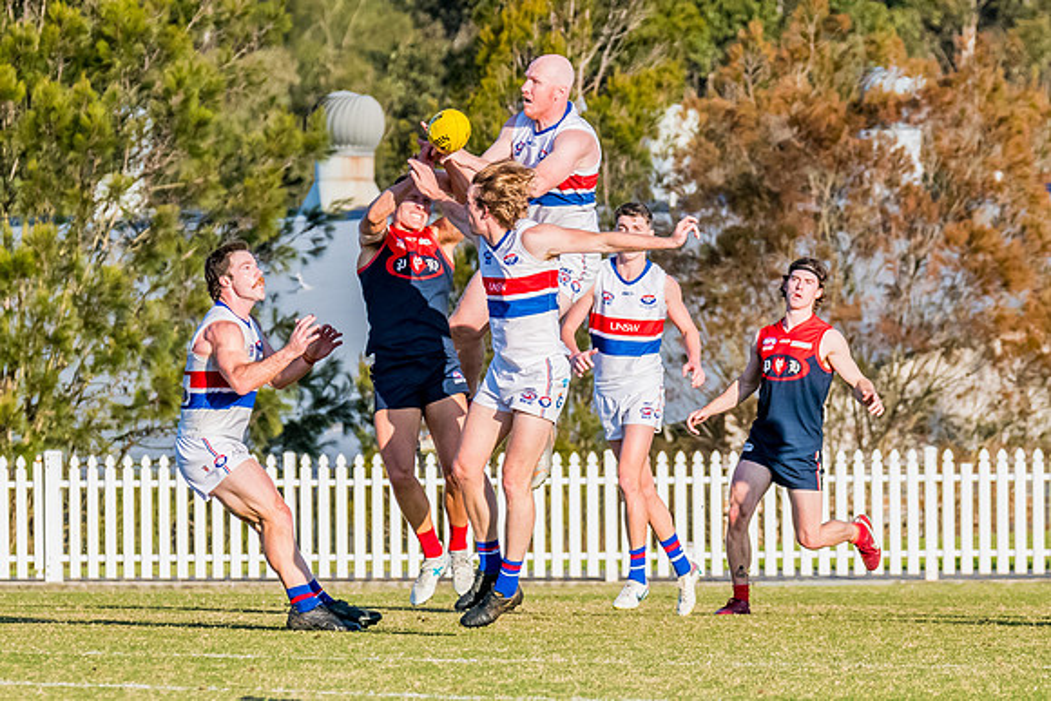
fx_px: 18471
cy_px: 284
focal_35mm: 633
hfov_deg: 3.3
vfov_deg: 2.2
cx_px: 605
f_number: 9
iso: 800
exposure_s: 1/1600
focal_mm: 270
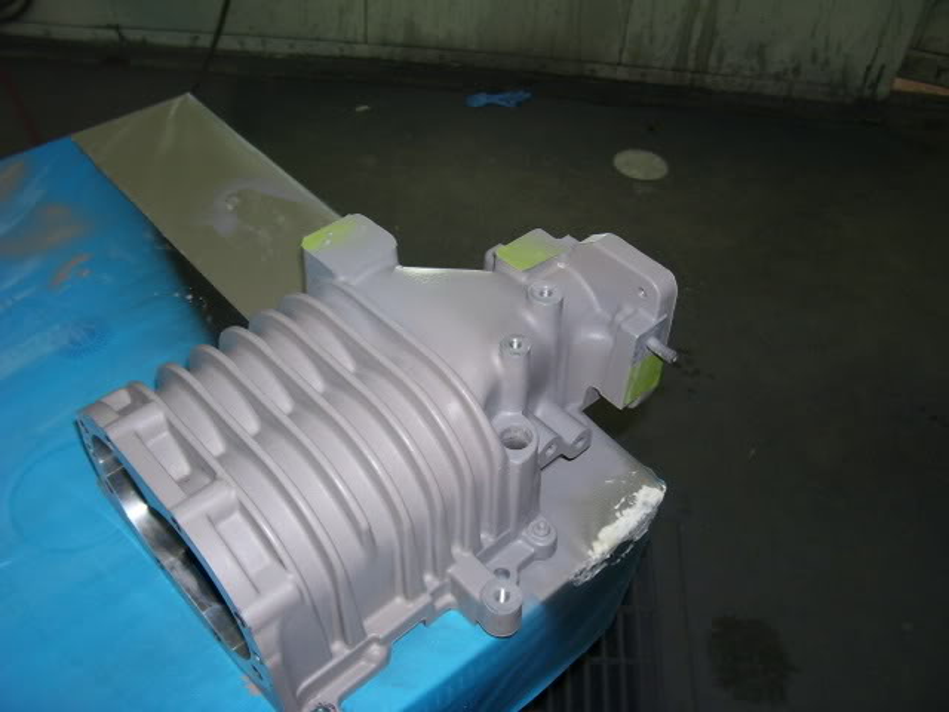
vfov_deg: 41.8
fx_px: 932
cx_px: 474
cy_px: 356
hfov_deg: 54.0
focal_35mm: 34
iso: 80
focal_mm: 5.6
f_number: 2.7
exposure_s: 1/60
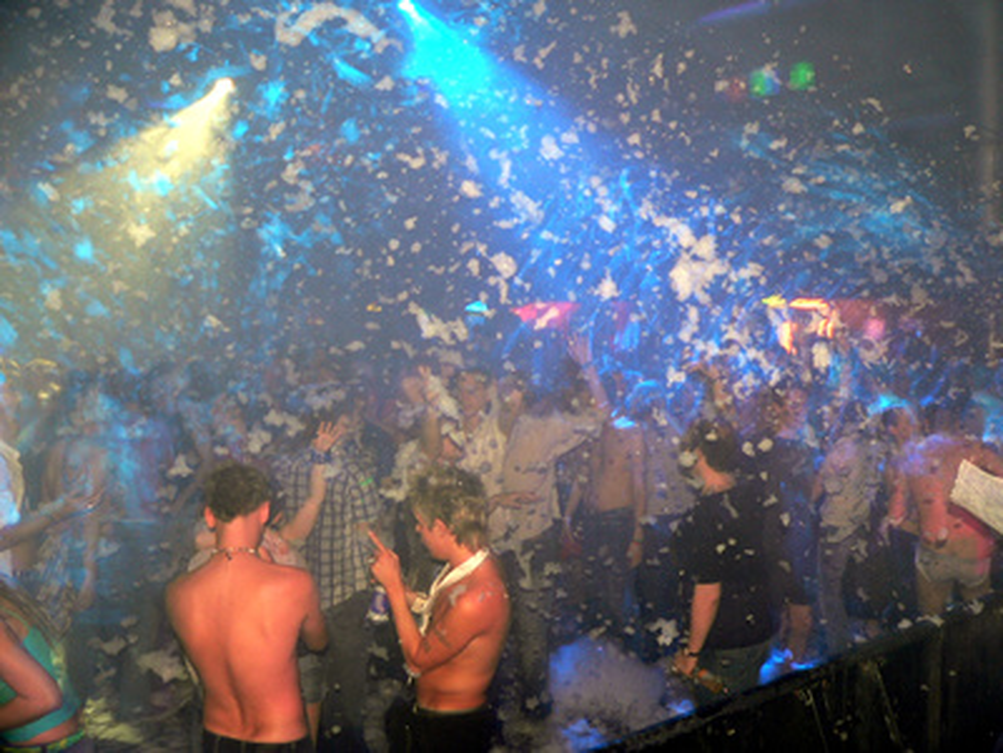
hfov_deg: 51.4
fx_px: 1043
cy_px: 376
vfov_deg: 39.7
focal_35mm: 36
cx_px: 502
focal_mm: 6
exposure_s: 1
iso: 100
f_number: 2.8
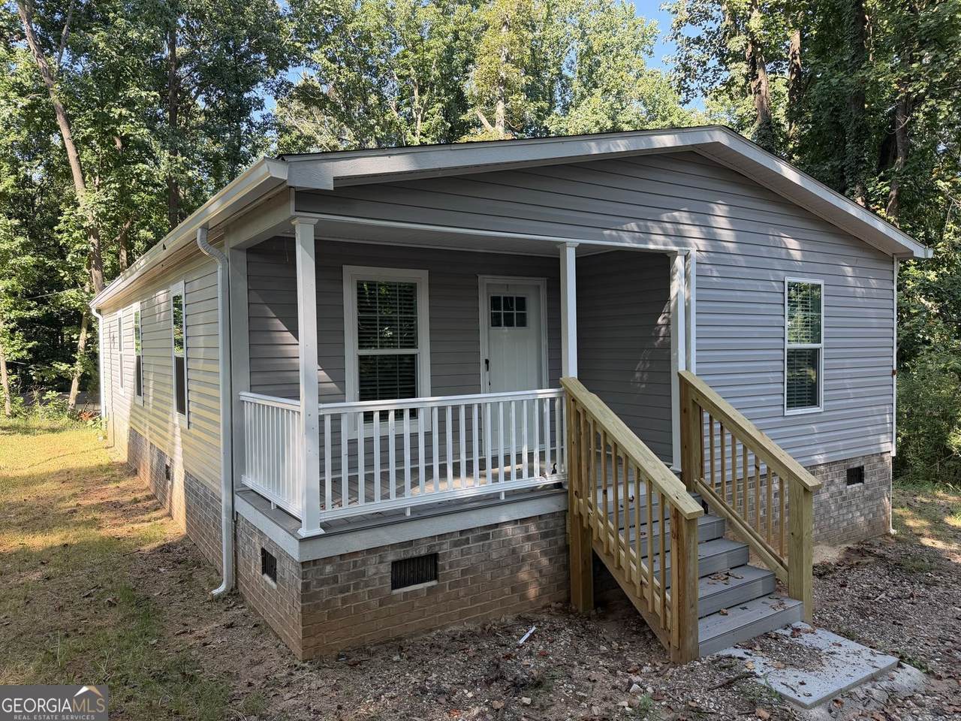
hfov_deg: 71.6
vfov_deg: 56.8
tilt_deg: -0.2
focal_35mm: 24
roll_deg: +1.0
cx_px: 480
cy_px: 360
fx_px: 666
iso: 100
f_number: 1.78
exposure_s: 1/356
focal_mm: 6.76
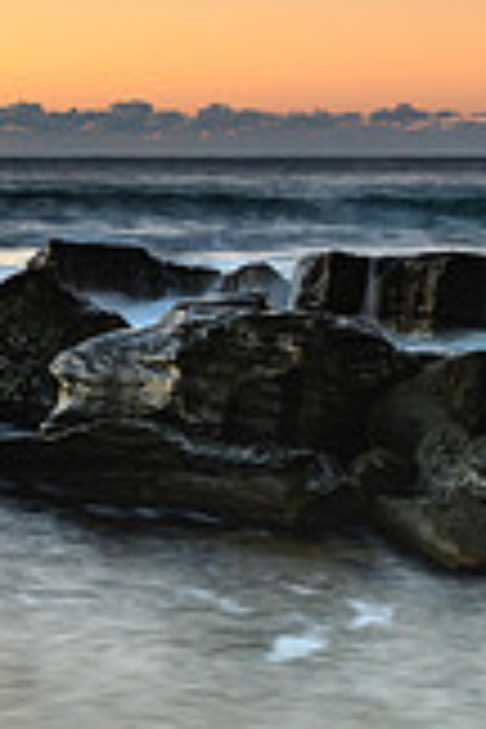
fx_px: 1782
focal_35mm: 88
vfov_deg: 23.1
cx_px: -379
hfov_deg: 13.9
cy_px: 287
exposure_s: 1.6
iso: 100
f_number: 8
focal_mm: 16
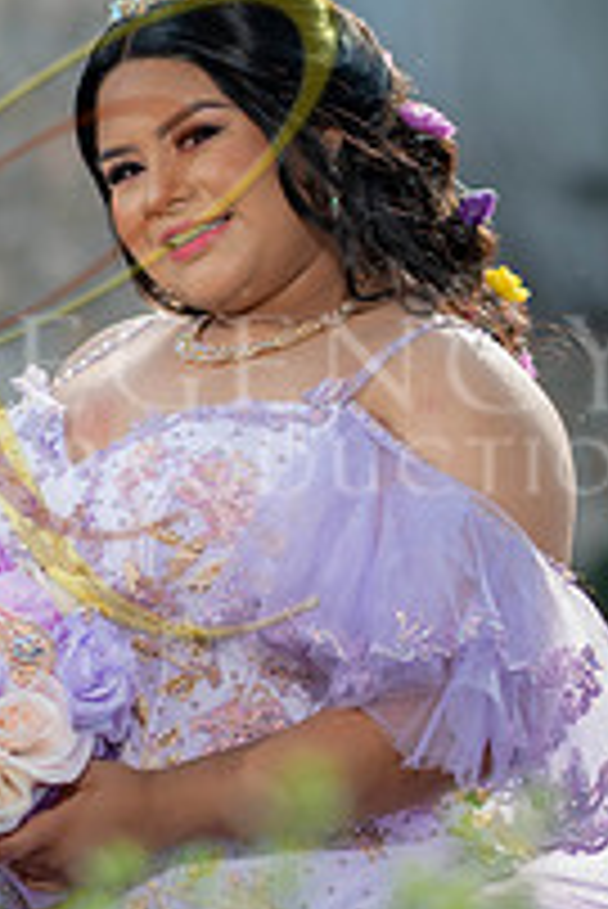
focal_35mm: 189
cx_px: 131
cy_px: 310
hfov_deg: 7.3
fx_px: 4779
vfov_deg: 10.9
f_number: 1.8
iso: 125
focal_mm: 85
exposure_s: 1/2000
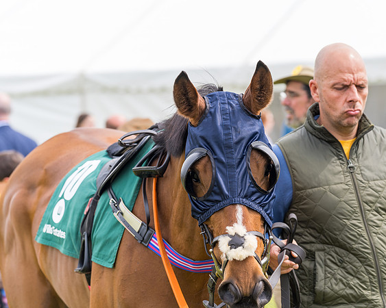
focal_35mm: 174
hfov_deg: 11.1
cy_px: 154
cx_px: 265
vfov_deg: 8.9
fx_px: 1985
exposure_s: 1/250
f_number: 5
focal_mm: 135
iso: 50
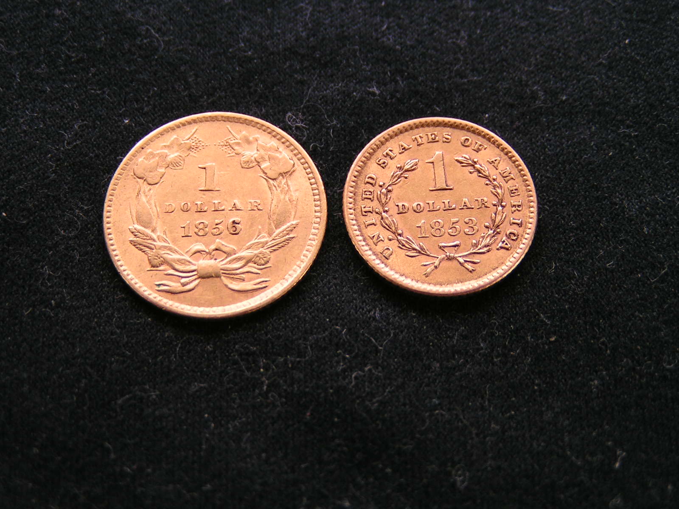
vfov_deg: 23.3
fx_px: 1236
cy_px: 254
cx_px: 340
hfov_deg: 30.7
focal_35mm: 63
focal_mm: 9.7
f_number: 3.2
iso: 80
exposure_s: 1/60
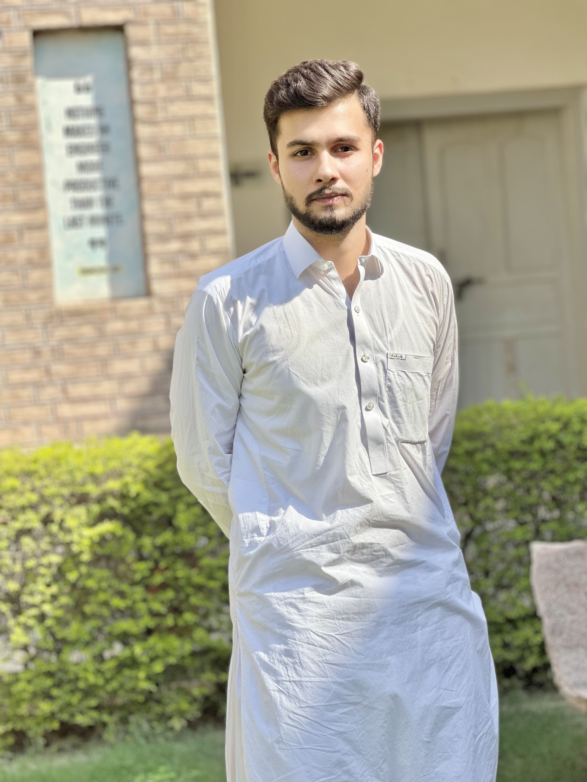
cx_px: 294
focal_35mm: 77
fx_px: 1741
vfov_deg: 25.3
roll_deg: +3.6
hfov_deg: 19.1
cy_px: 391
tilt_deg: -2.0
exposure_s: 1/508
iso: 32
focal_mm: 9
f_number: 2.8
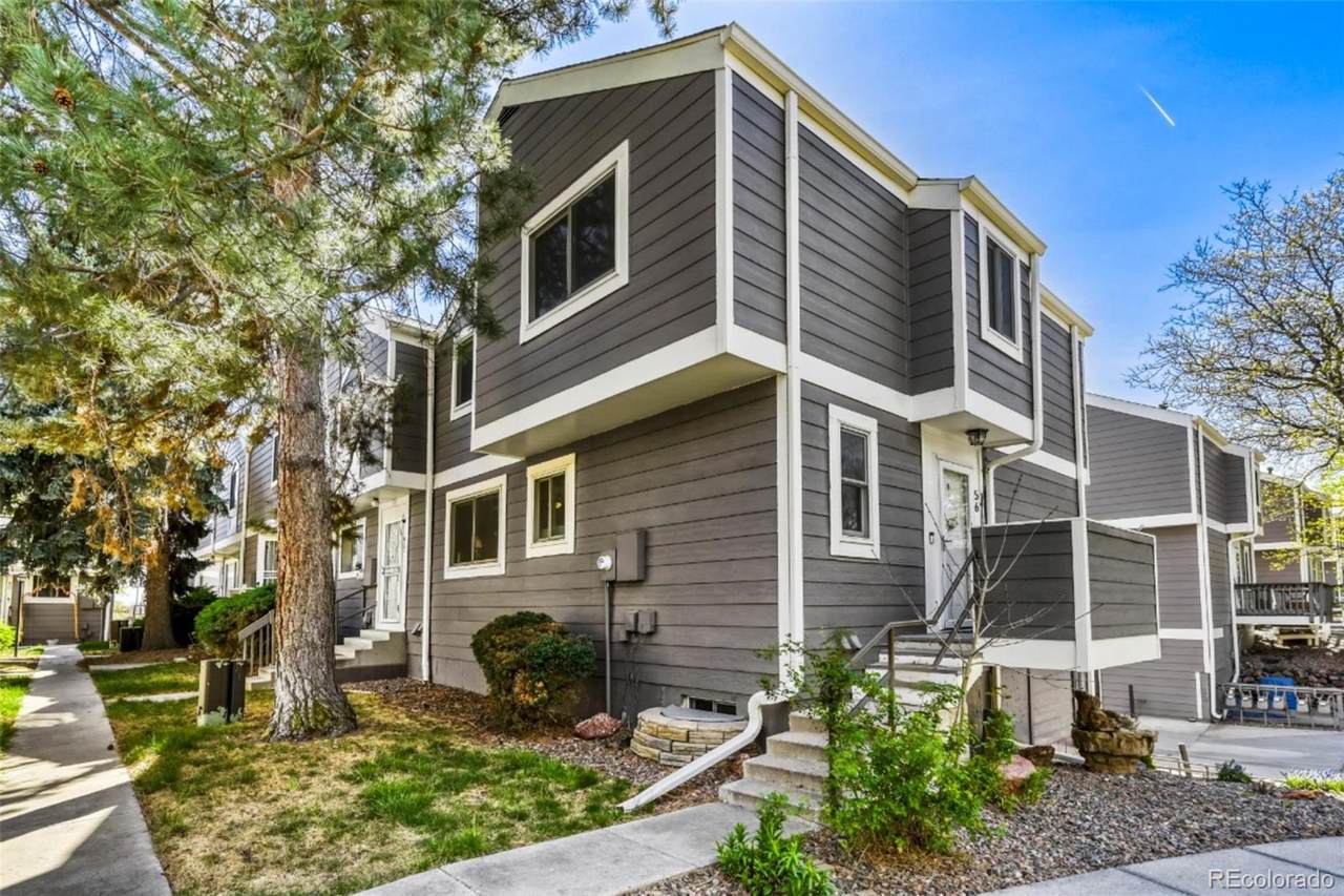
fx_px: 635
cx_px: 672
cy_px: 448
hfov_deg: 93.3
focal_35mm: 17
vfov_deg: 70.4
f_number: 8
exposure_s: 1/15
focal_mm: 17
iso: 400
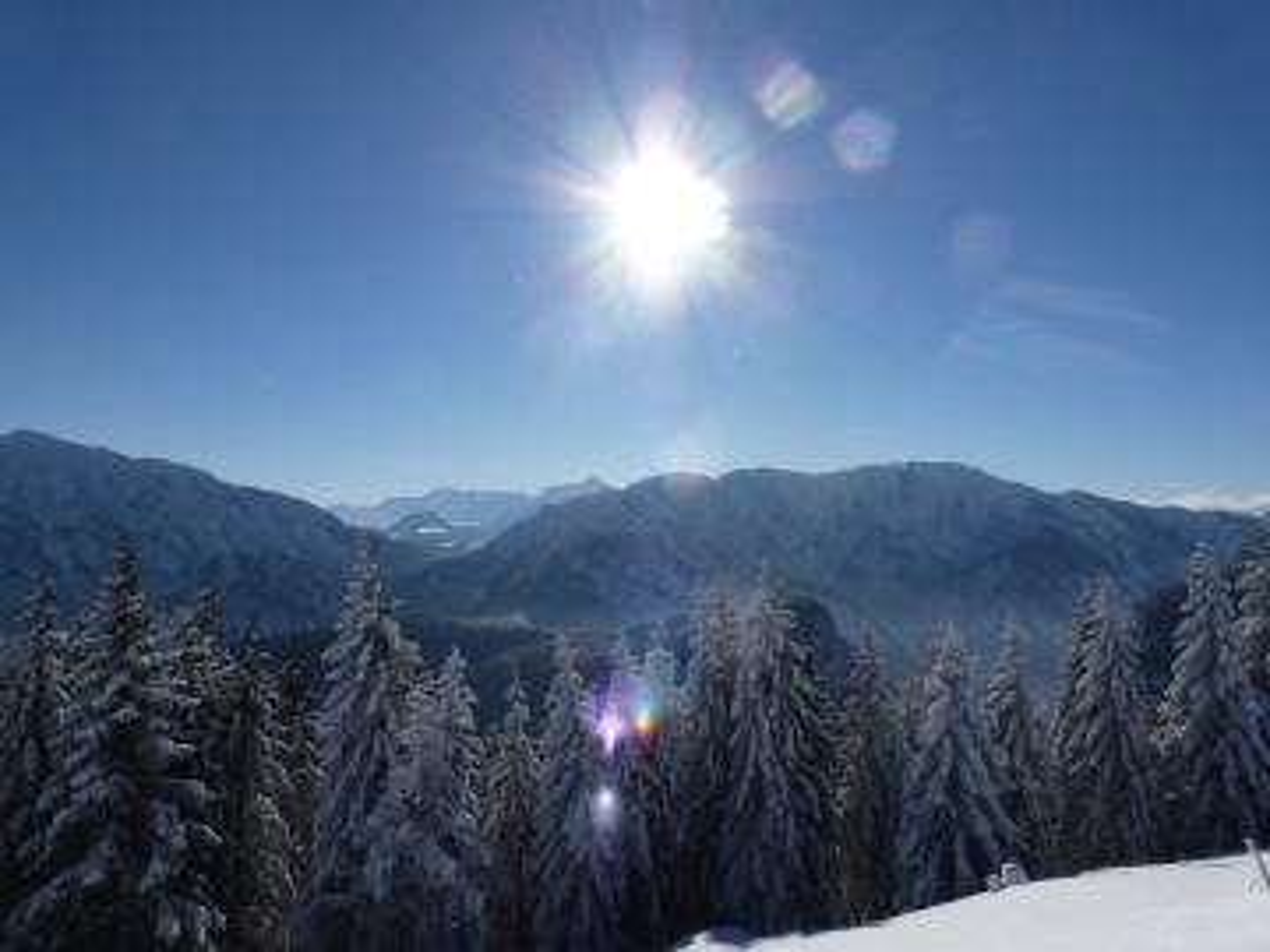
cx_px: 635
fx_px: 881
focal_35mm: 24
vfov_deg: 56.8
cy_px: 476
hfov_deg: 71.6
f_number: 6.3
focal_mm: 4.3
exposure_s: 1/800
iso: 100
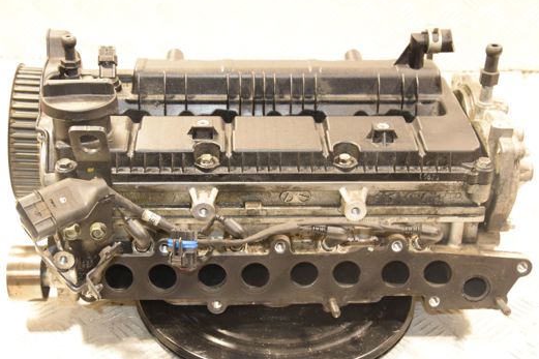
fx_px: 883
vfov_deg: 23.0
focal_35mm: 59
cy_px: 190
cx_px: 264
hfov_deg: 33.9
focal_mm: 32
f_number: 5.6
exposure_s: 1/60
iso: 1600
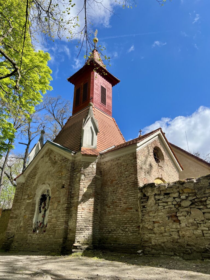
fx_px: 210
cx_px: 105
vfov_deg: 67.3
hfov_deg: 53.1
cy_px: 140
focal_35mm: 26
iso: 50
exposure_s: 1/2762
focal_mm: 5.7
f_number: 1.5
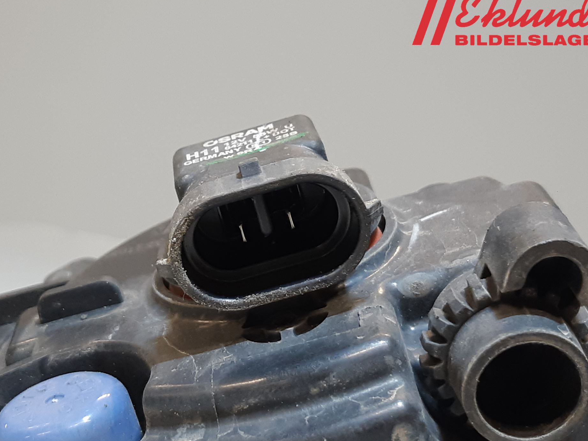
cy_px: 237
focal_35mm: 29
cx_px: 281
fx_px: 493
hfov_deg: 61.6
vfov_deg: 48.2
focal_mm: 3.93
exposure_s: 1/50
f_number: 1.7
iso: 100
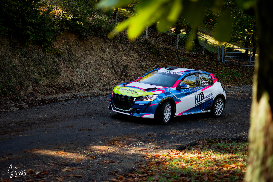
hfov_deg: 37.8
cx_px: 136
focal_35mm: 52
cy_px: 91
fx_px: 398
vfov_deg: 25.8
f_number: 1.8
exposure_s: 1/6400
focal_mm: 35
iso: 2500
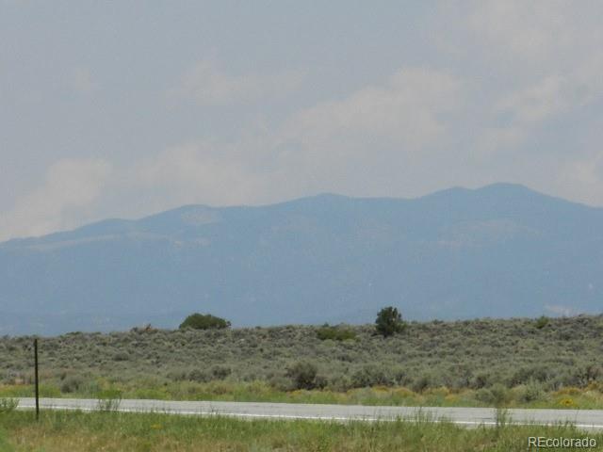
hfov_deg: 6.9
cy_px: 226
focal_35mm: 286
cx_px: 302
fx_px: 4982
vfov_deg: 5.2
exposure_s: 1/100
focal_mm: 50.8
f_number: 5.3
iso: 160
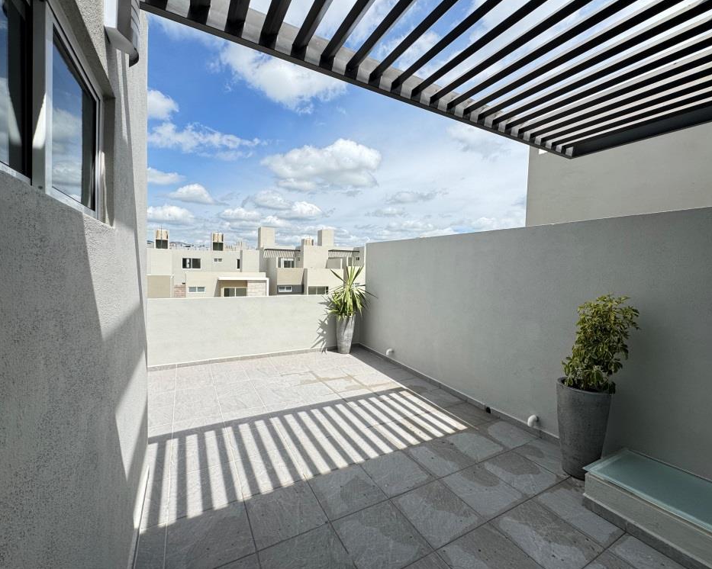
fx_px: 316
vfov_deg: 84.0
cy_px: 279
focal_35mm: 15
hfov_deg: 96.8
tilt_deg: -3.2
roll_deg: -1.1
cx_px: 353
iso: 40
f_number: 2.2
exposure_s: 1/1709
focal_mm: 2.22
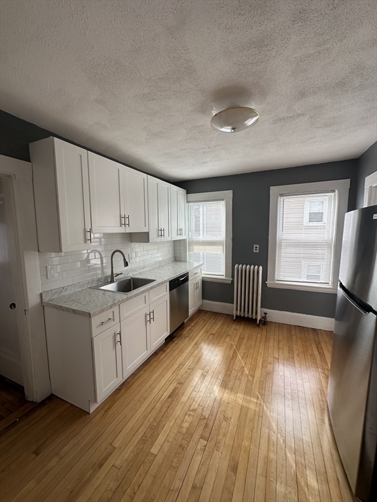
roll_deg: +0.6
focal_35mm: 14
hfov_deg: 85.7
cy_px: 251
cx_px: 188
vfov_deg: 102.1
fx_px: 203
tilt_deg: -5.5
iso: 40
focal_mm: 2.22
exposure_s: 1/135
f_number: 2.2
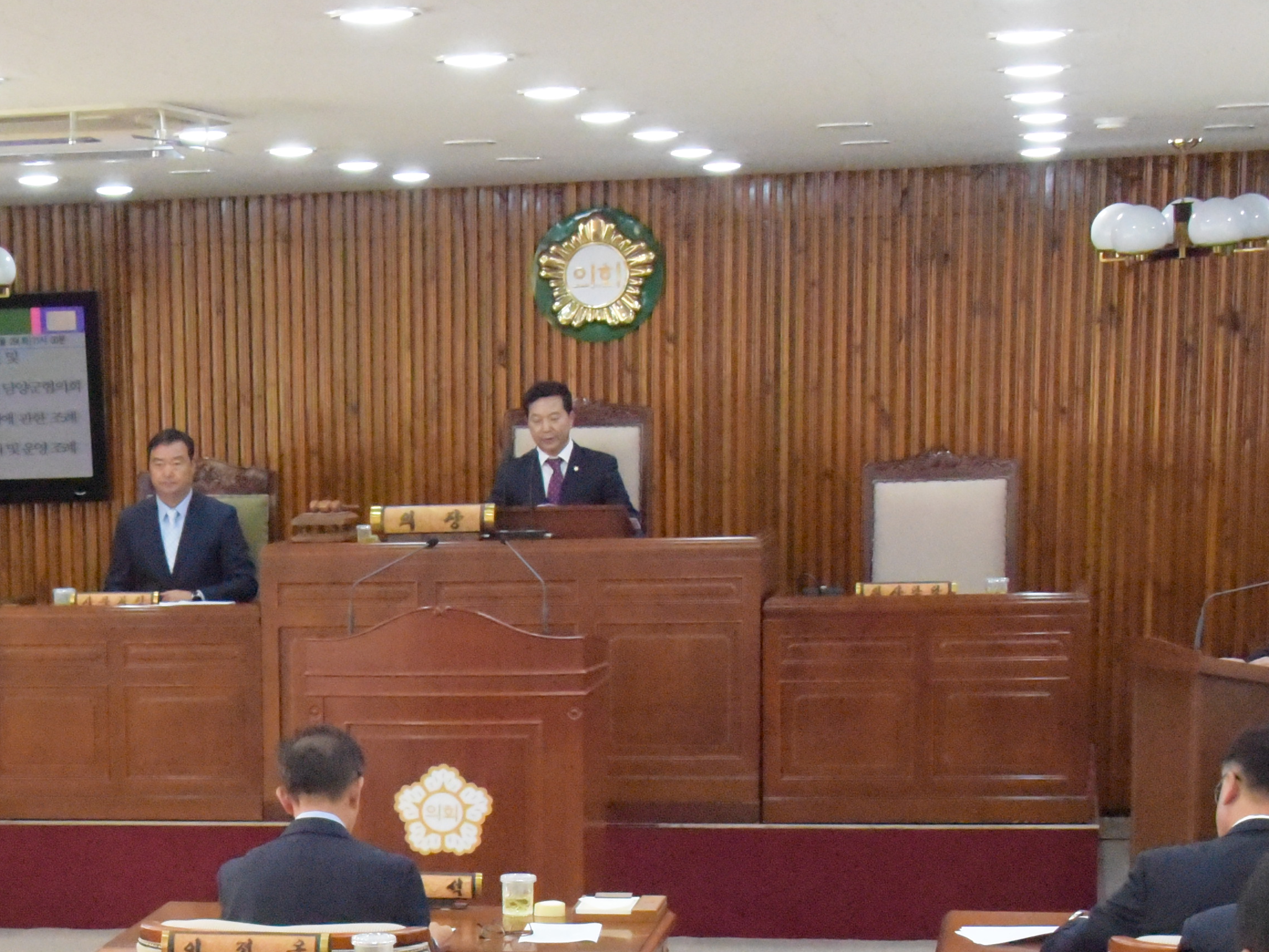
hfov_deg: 19.1
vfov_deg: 14.3
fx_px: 3703
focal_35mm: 101
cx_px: 143
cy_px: 1025
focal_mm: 40
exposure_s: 1/1000
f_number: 10
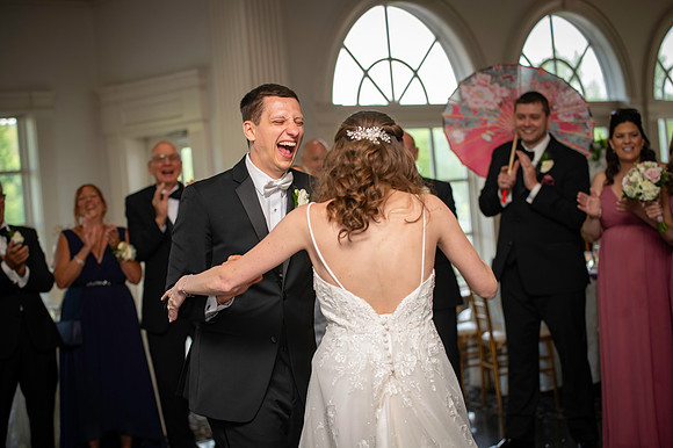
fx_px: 1308
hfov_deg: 28.9
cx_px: 336
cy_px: 224
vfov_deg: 19.4
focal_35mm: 70
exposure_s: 1/125
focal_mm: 70
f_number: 2.8
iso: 800
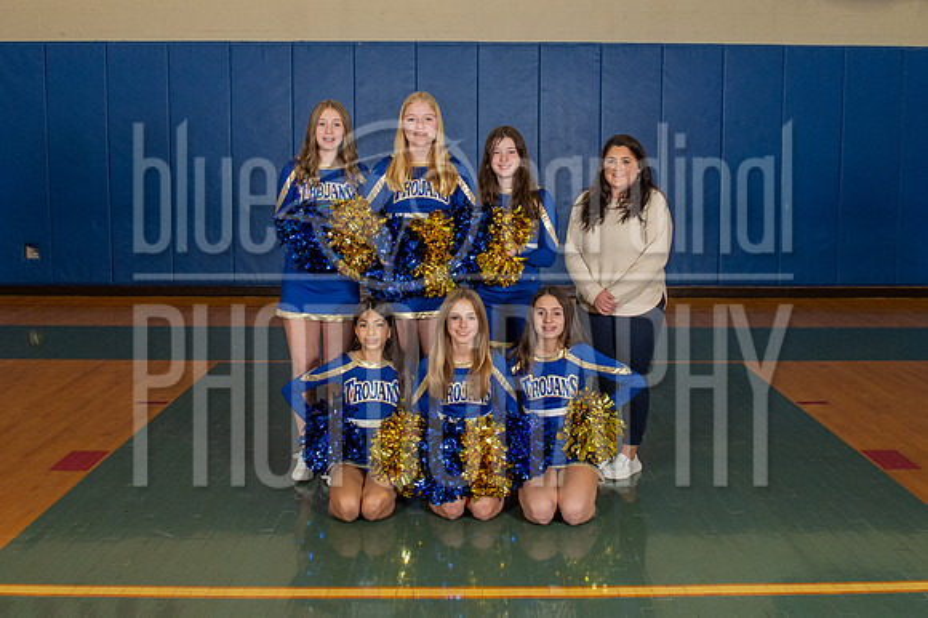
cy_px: 252
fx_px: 977
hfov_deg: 50.8
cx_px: 483
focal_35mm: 38
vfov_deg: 35.0
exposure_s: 1/200
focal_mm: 24
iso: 1000
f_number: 4.5
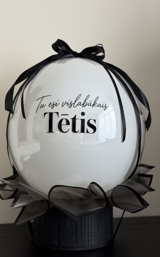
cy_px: 128
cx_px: 72
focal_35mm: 51
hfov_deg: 25.3
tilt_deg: +0.1
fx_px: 356
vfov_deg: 39.6
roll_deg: +0.0
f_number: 1.78
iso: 100
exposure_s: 1/60
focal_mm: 6.76
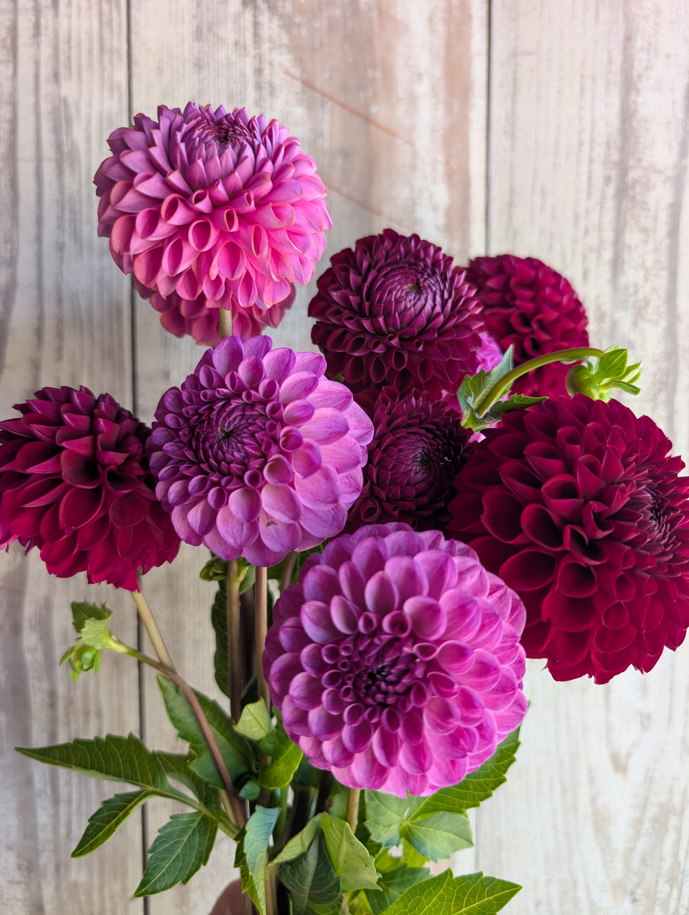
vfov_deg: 71.5
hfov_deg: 56.9
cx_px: 344
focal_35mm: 24
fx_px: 635
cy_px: 458
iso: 117
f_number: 1.68
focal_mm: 6.9
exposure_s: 1/161
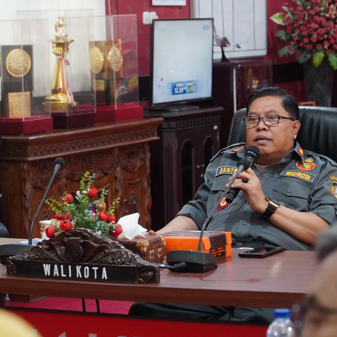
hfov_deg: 12.0
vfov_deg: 12.0
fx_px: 1608
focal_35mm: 146
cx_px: 181
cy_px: 169
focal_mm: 76
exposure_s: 1/100
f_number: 5.6
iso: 8000
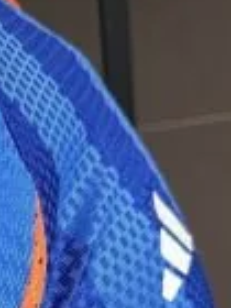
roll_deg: +9.8
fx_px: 774
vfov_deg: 21.0
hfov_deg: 15.1
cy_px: 366
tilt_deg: -18.5
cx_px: -161
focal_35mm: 87
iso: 160
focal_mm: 6.76
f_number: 1.78
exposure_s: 1/100
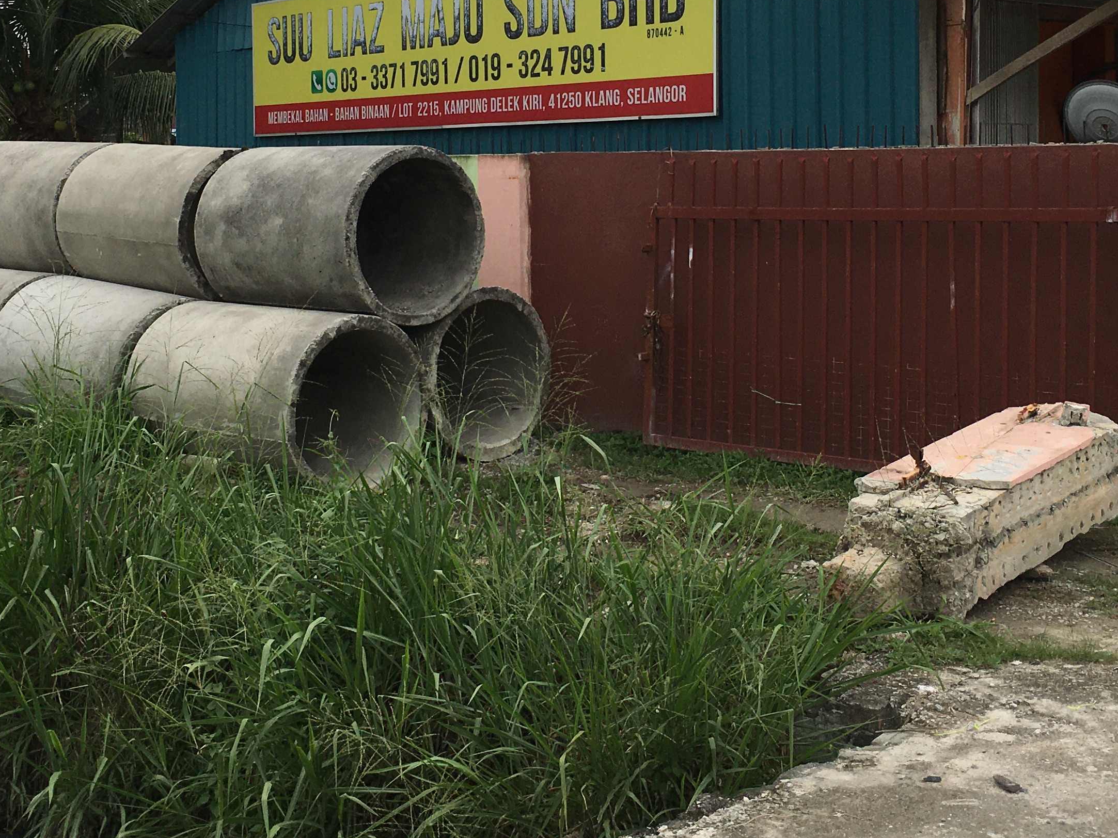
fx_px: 1744
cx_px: 550
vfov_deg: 26.7
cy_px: 203
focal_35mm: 54
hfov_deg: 35.5
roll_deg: -0.7
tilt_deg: +0.0
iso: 25
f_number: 2.2
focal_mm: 4.15
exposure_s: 1/2262
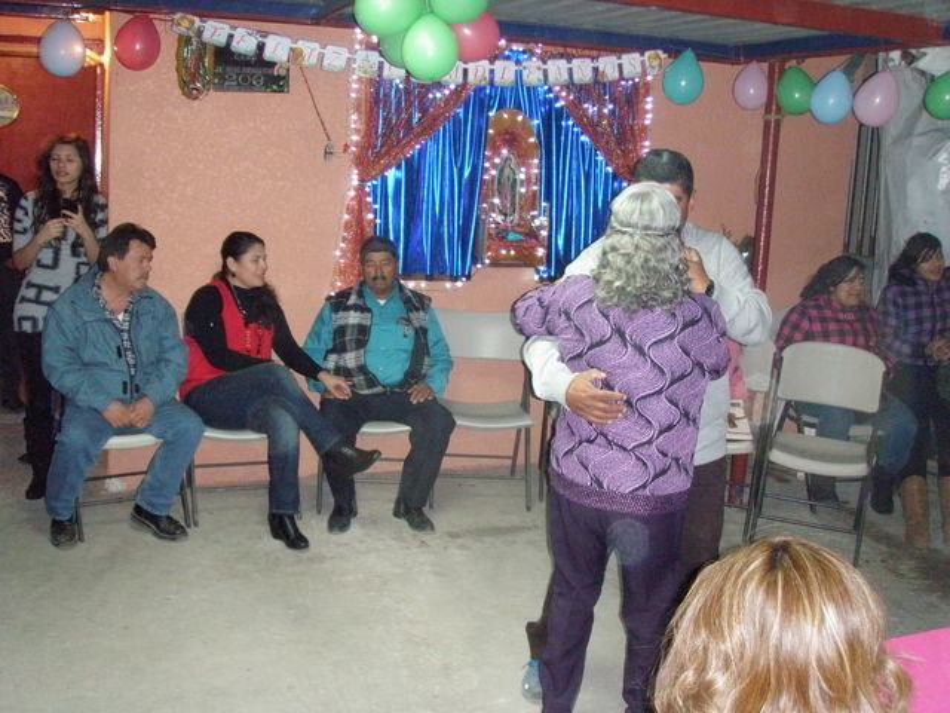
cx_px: 475
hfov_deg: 49.0
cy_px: 356
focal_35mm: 38
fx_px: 1043
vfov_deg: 37.7
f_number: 3.5
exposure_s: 1/30
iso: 640
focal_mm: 6.7
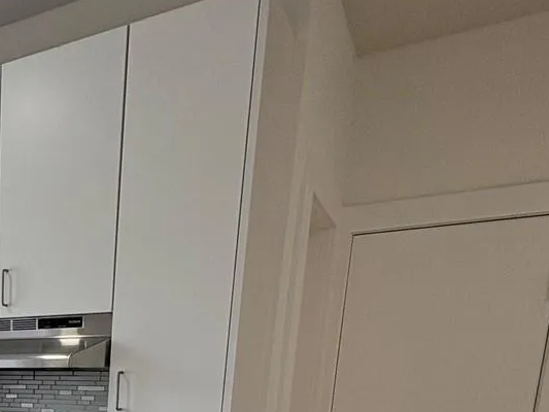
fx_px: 666
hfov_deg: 37.1
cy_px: 507
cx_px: -64
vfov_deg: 29.2
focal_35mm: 42
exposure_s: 1/120
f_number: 2.2
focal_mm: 2.22
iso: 80
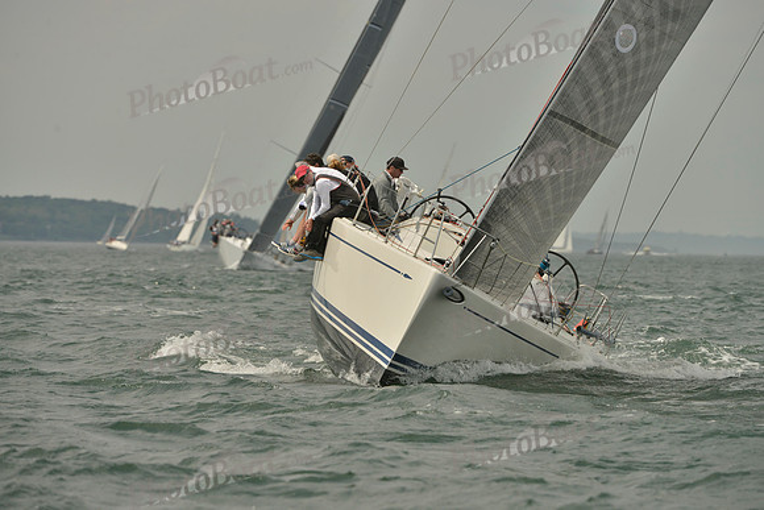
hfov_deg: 5.9
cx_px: 382
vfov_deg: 3.9
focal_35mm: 350
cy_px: 255
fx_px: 7429
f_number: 9
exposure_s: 1/1250
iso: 280
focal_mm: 350
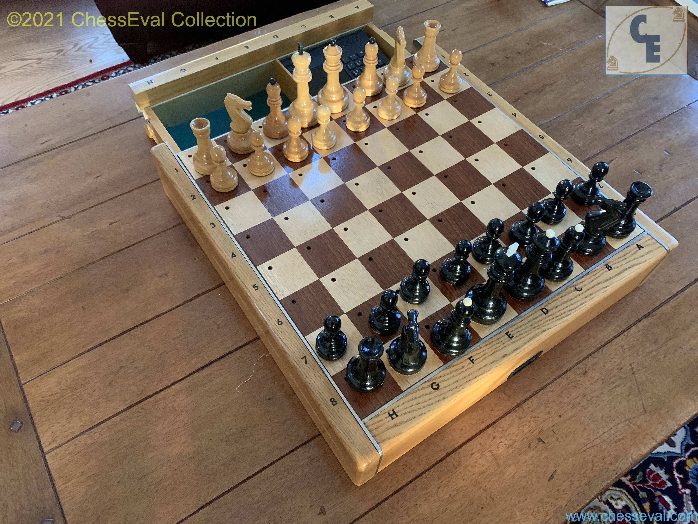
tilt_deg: -57.0
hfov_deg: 67.3
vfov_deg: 53.1
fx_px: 524
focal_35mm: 26
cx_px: 349
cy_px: 262
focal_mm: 4.25
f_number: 1.8
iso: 400
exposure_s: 1/30
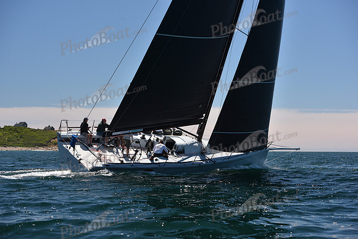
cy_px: 120
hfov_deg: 28.8
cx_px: 179
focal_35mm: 70
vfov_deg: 19.5
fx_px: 696
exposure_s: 1/800
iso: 250
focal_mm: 70
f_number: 5.6
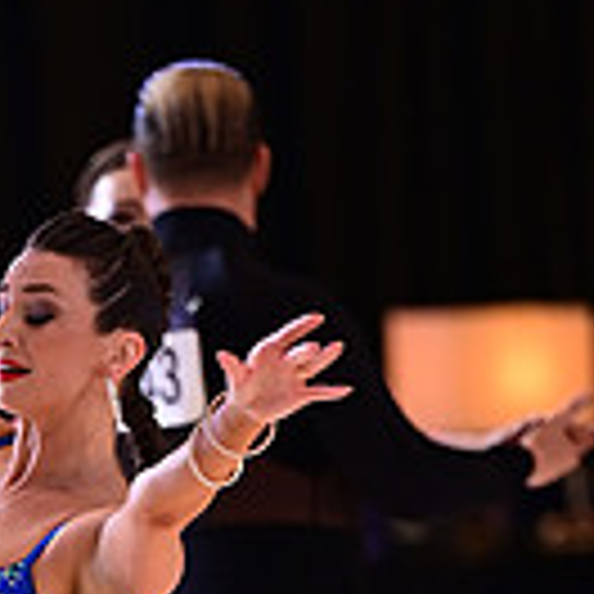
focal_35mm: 655
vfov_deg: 2.7
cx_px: -194
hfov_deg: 2.7
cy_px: 882
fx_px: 12716
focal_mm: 175
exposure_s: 1/400
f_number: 2.8
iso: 2000
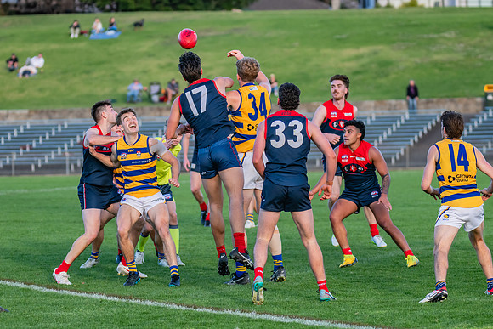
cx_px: 228
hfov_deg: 9.3
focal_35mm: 222
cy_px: 114
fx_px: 3040
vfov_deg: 6.2
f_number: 4
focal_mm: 170
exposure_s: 1/1250
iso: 800
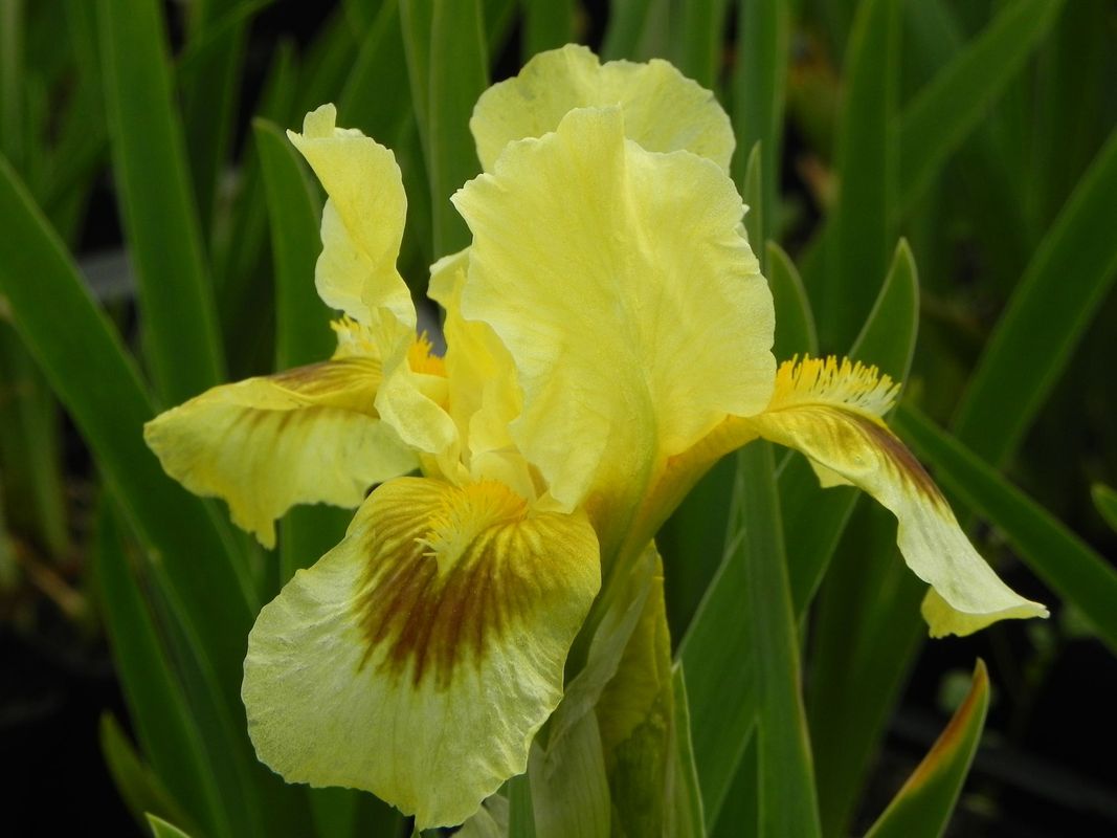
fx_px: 4646
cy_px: 419
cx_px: 558
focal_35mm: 144
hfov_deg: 13.7
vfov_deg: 10.3
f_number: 5
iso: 160
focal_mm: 25.7
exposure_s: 1/800
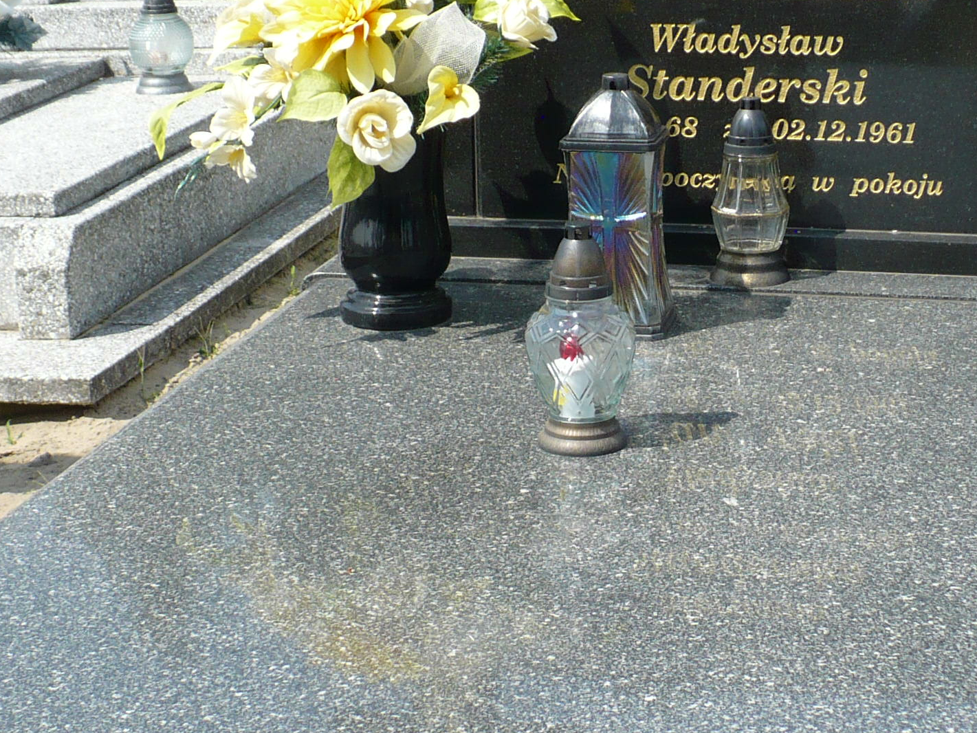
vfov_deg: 18.4
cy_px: 509
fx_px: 2258
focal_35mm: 80
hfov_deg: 24.3
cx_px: 621
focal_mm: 6.1
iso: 100
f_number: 2.8
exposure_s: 1/1000
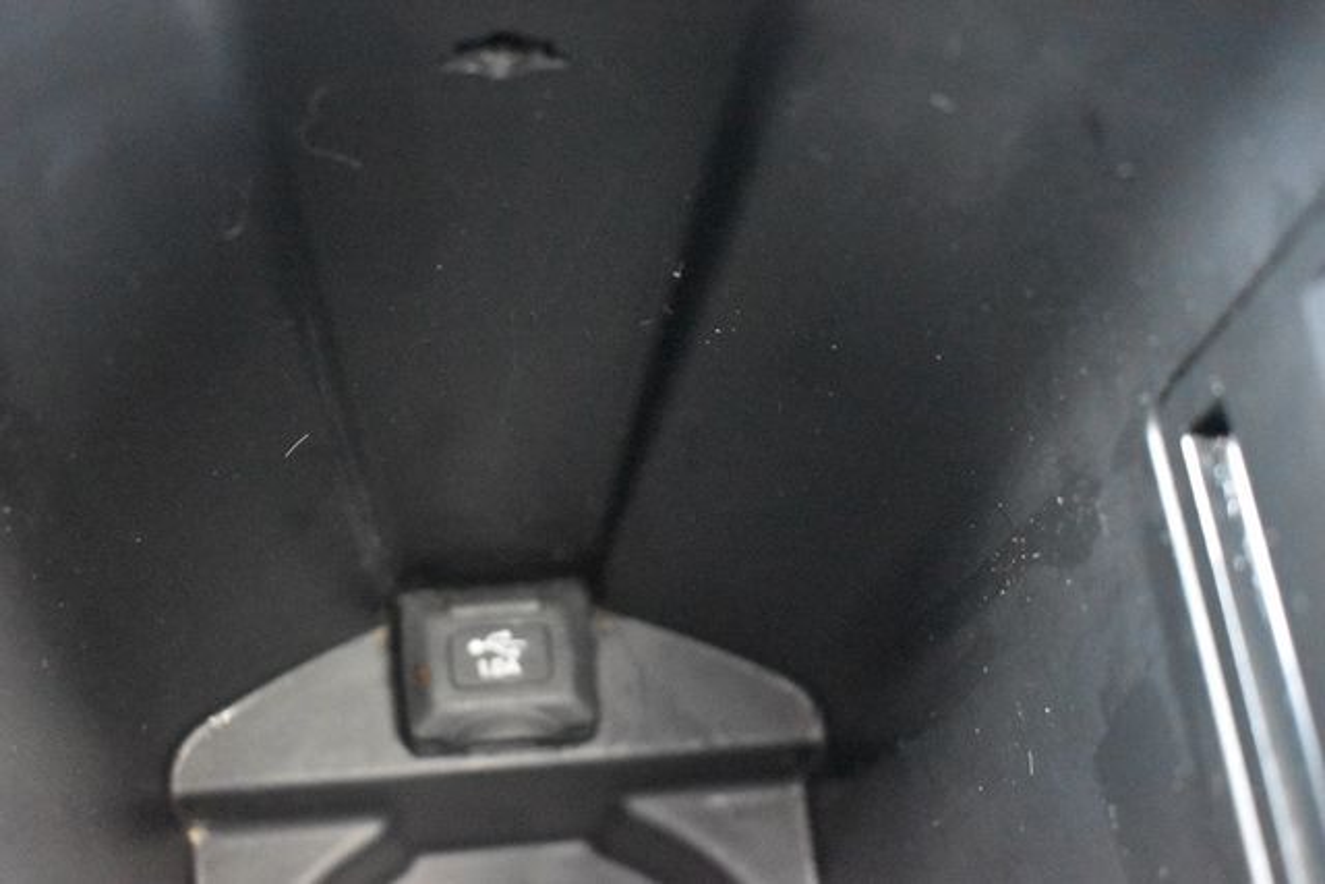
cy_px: 442
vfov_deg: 28.1
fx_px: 1767
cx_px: 662
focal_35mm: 48
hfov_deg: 41.1
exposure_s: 1/60
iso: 12800
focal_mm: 32
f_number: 4.5
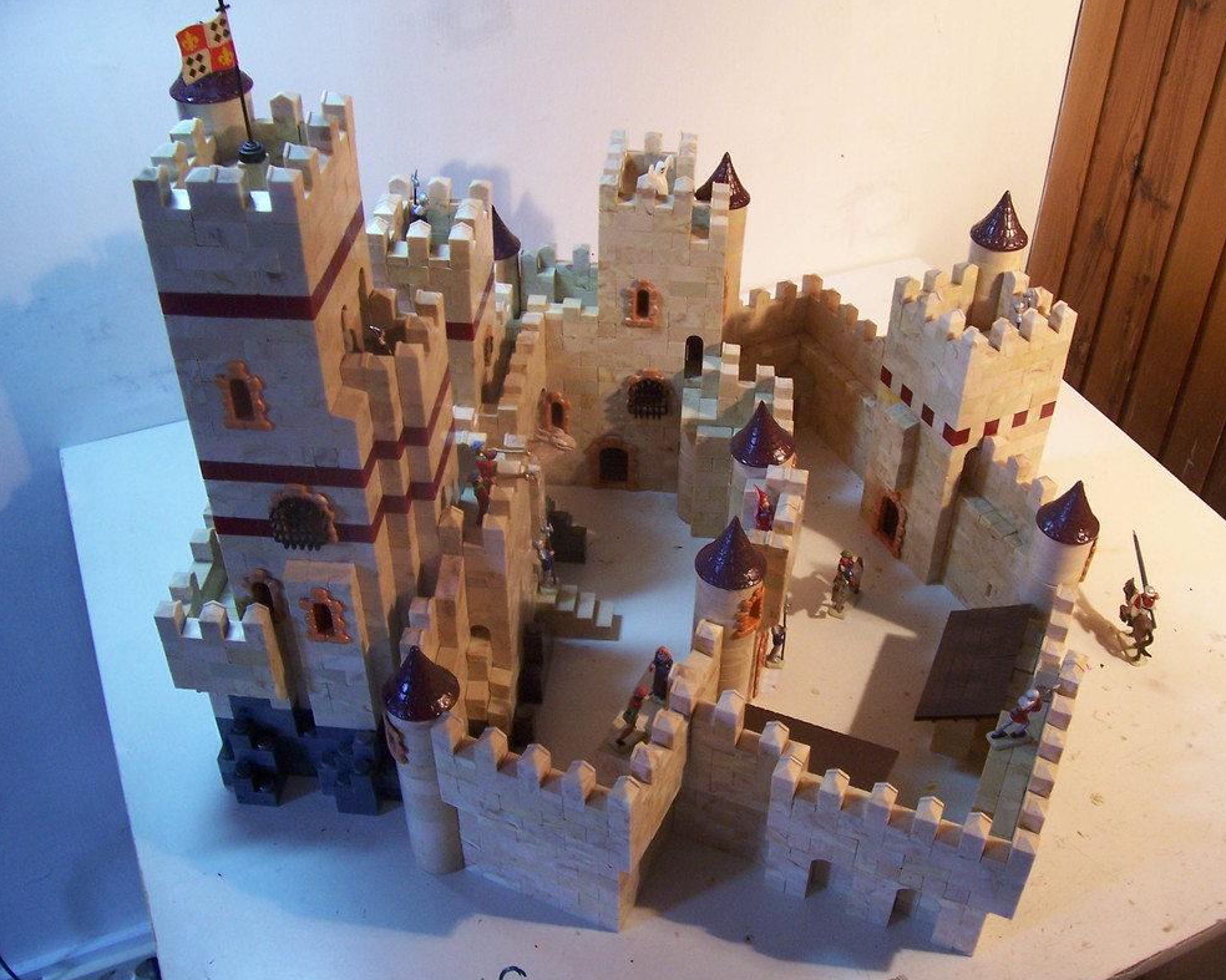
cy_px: 493
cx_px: 661
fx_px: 1306
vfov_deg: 41.1
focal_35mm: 36
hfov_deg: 50.2
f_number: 2.7
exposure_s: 1/30
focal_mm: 5.6
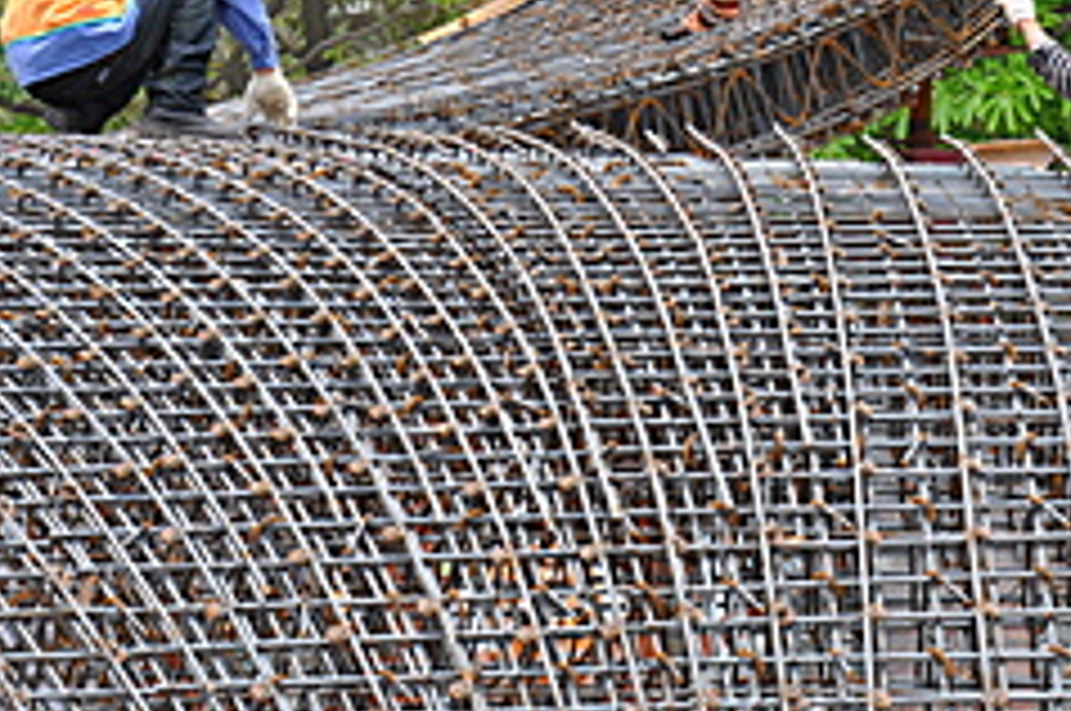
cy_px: 36
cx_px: 846
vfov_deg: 9.0
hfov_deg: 13.6
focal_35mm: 151
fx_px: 4486
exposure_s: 1/320
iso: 400
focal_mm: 52
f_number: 9
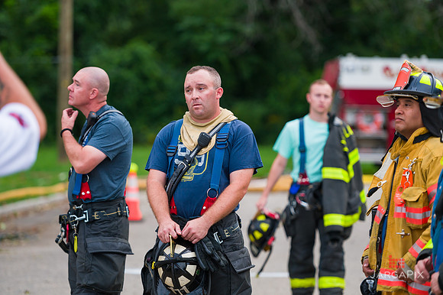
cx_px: 222
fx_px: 1968
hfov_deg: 12.8
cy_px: 148
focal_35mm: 160
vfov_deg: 8.6
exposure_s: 1/250
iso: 500
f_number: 3.2
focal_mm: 160
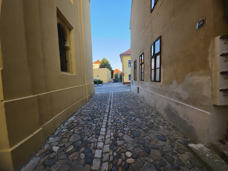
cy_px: 86
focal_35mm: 13
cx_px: 114
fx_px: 86
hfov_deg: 106.2
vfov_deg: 89.9
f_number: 1.9
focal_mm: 2.2
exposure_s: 1/155
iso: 16
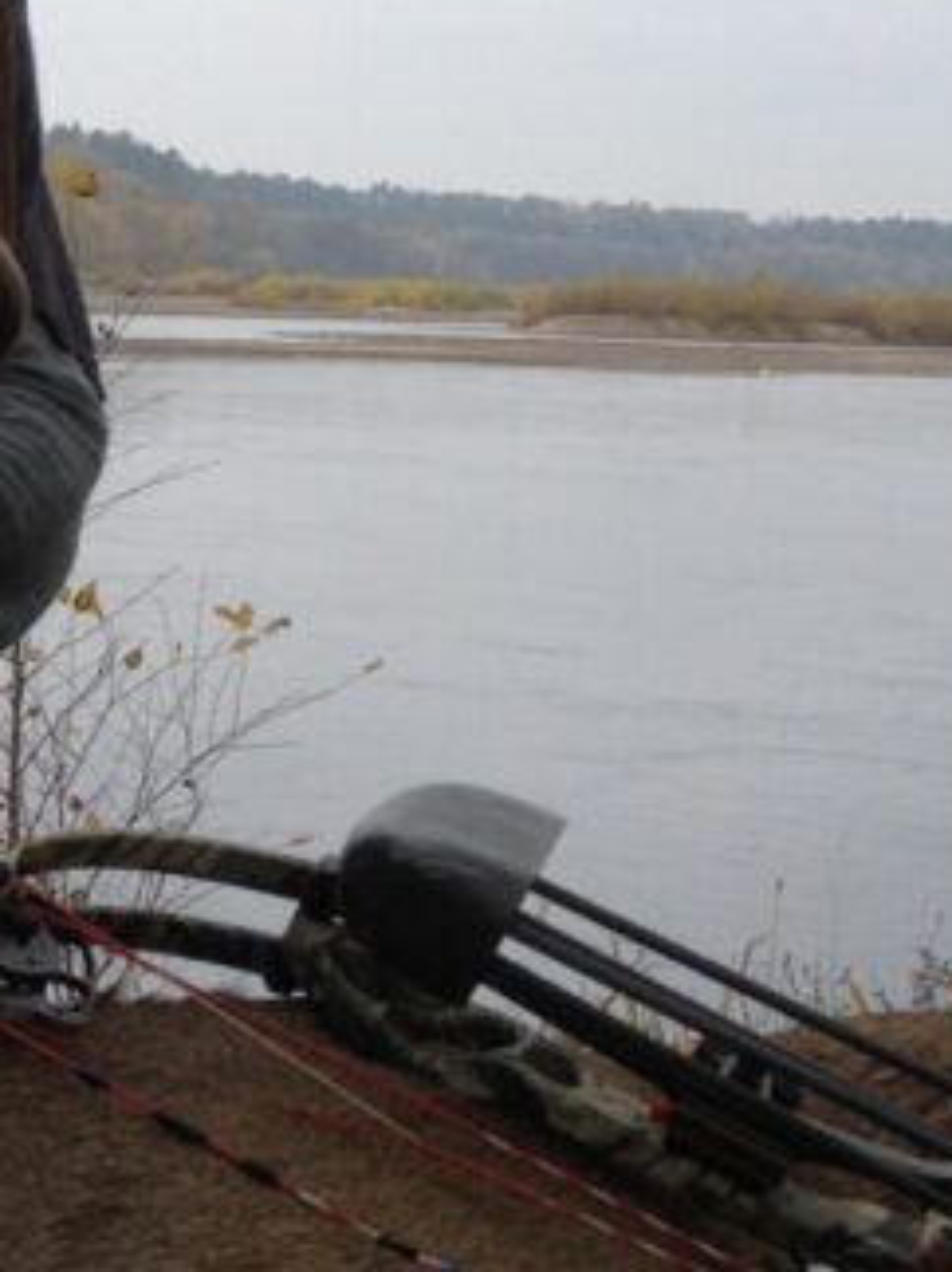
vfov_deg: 16.8
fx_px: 4293
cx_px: -547
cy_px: 563
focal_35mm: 117
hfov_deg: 12.0
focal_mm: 4.28
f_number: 2.4
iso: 50
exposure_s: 1/204
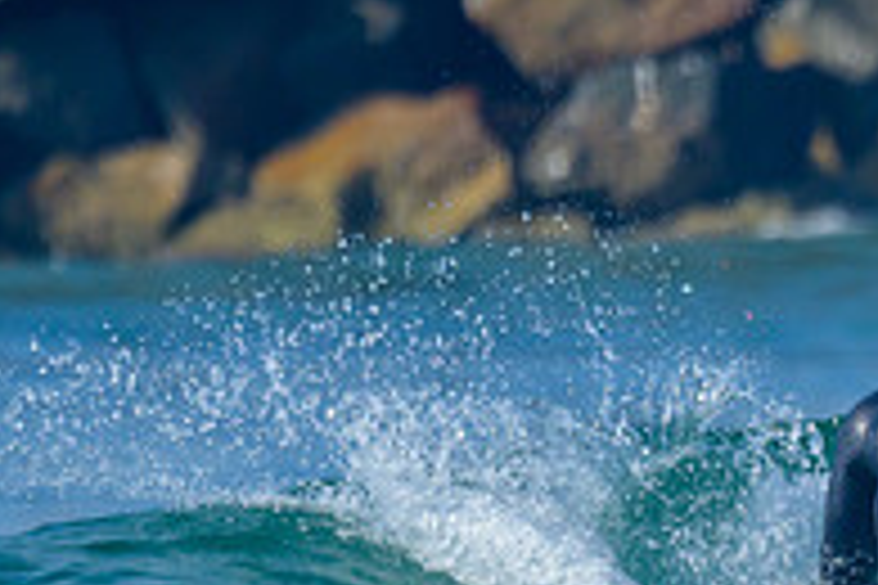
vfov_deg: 0.4
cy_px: 654
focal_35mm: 3268
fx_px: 79697
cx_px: 1196
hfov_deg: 0.6
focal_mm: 800
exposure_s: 1/2000
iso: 400
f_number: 6.3
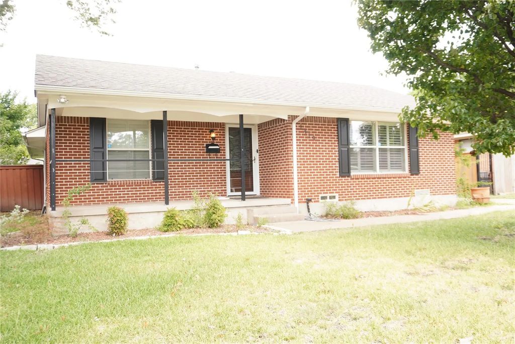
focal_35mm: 30
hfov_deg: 61.9
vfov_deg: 43.6
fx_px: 429
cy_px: 172
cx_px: 258
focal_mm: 20
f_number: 4.5
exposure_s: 1/40
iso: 100
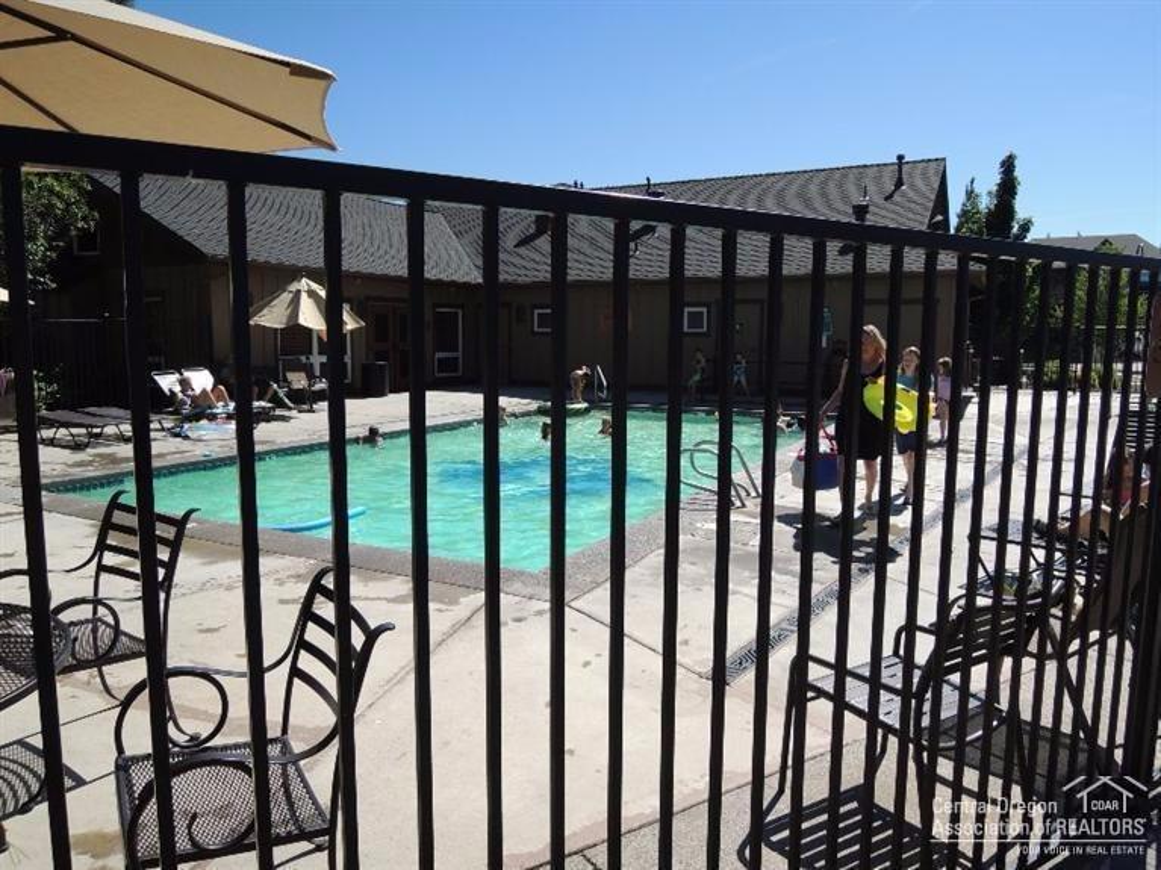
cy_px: 435
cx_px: 580
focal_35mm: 24
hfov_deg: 71.6
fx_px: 805
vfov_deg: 56.8
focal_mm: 4.3
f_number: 2.8
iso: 100
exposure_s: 1/1250
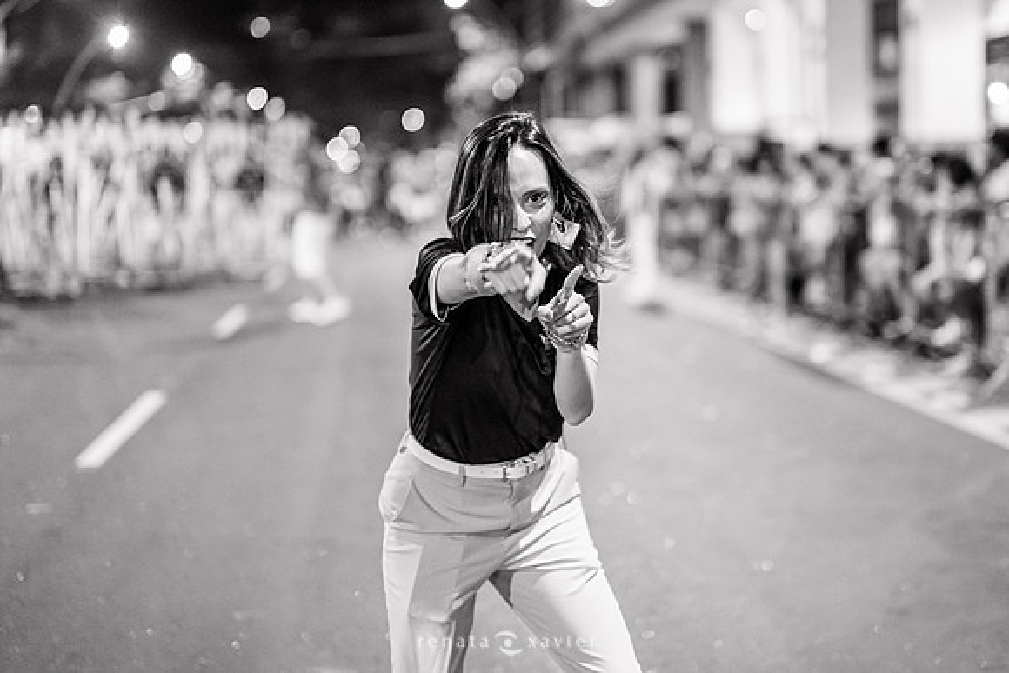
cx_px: 590
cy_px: 279
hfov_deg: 34.1
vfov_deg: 23.2
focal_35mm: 59
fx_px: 1640
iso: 2500
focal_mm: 50
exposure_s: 1/320
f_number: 1.2
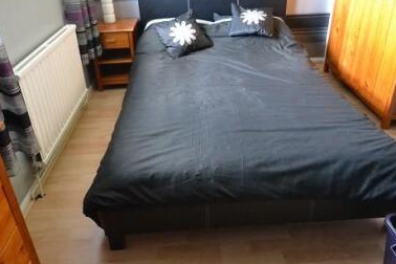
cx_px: 215
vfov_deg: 47.6
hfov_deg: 69.3
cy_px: 64
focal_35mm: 26
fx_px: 286
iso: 3200
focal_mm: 10
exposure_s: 1/40
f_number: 3.5
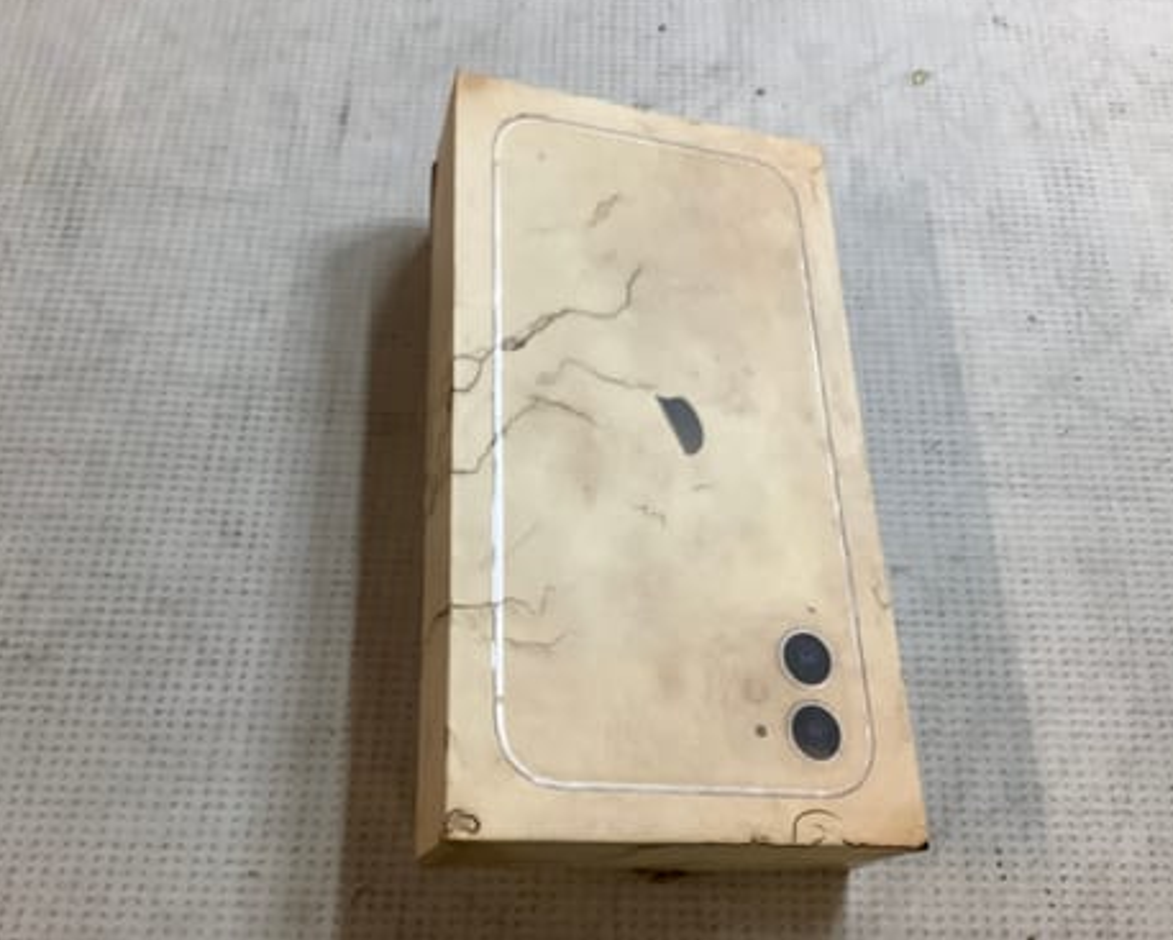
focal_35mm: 33
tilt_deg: -65.4
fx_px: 1146
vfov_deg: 44.6
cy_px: 462
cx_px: 581
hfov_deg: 54.2
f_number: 2.4
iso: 80
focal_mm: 3.3
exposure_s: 1/50
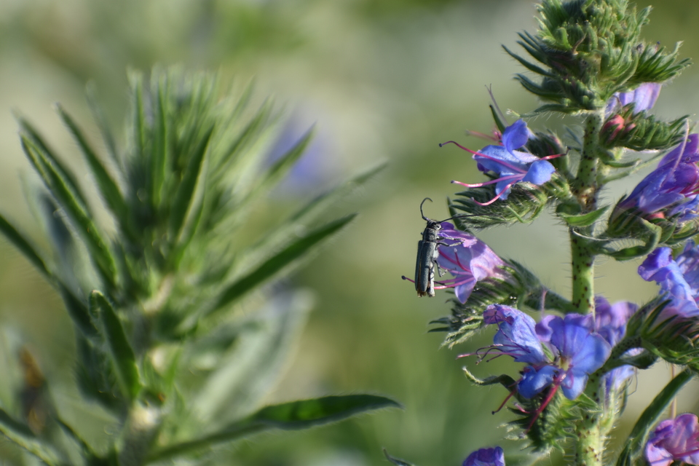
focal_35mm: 450
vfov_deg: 3.1
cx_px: 350
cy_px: 233
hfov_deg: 4.6
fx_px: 8737
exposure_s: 1/500
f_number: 6.3
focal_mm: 300
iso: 140
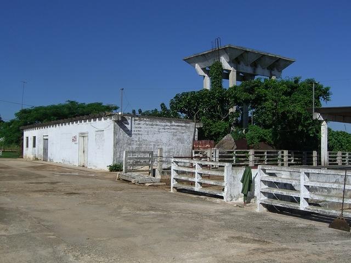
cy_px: 132
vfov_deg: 37.7
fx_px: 385
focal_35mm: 38
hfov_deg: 49.0
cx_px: 176
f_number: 8
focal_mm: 7.9
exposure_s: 1/400
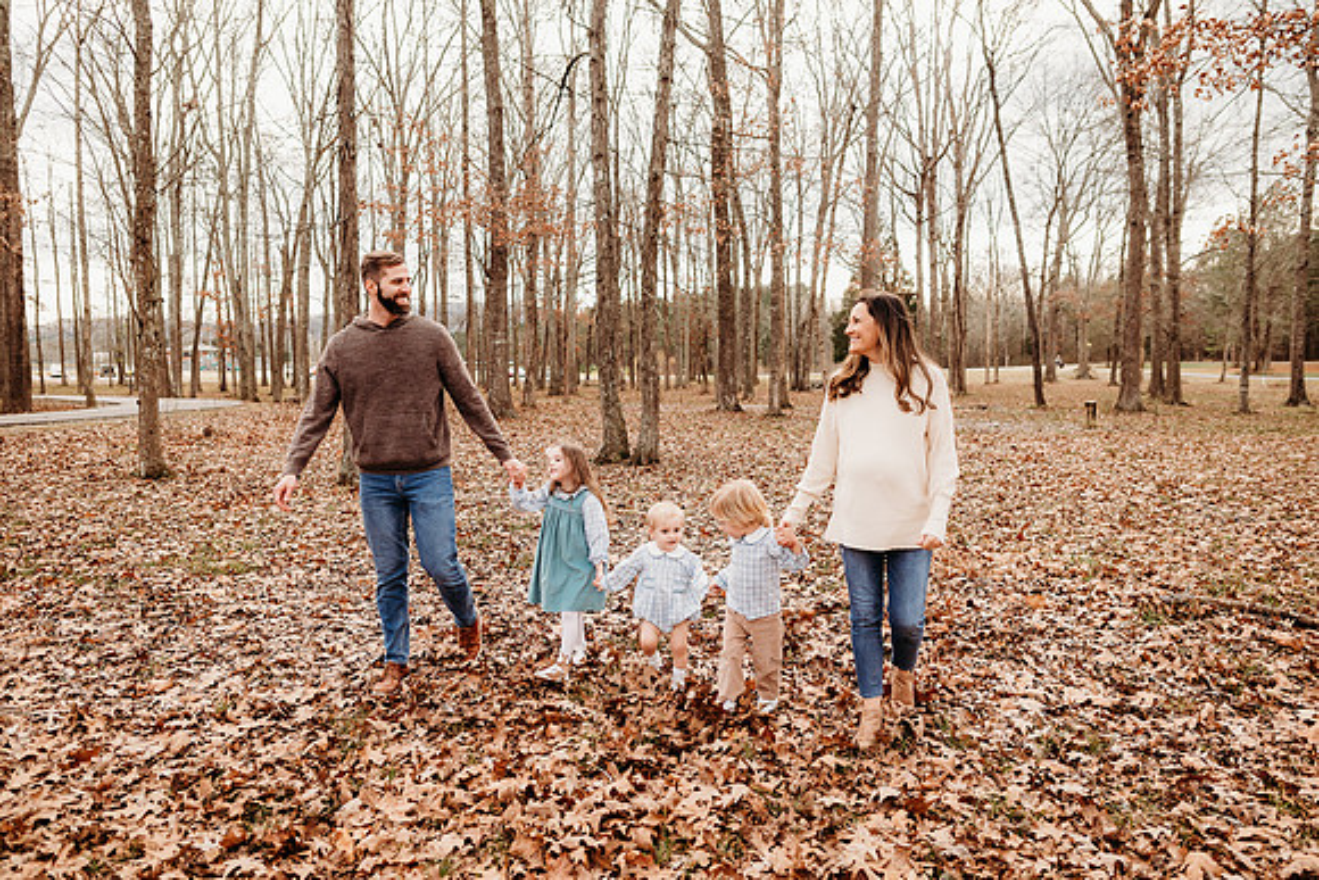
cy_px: 440
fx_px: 879
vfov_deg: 53.2
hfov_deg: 73.7
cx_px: 660
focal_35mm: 24
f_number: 3.2
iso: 160
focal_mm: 24
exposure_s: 1/250
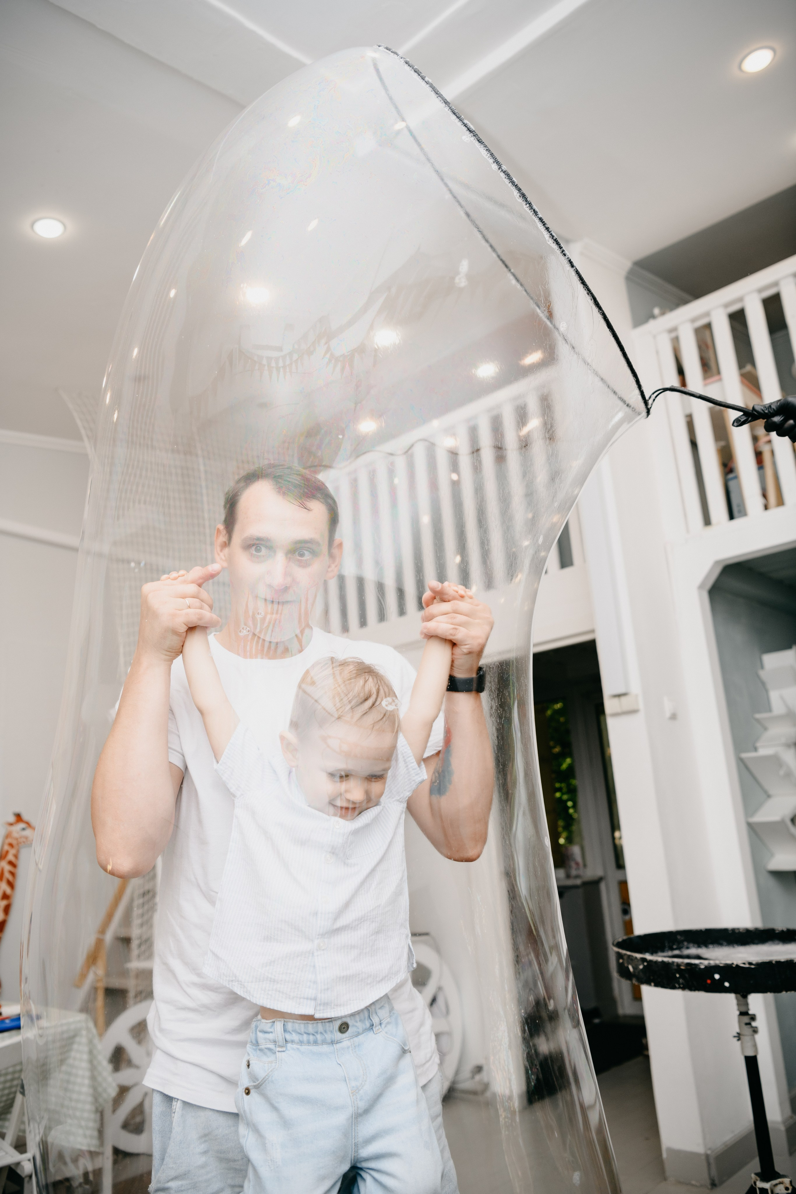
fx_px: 962
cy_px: 597
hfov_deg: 45.0
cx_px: 398
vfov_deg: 63.7
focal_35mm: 29
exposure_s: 1/160
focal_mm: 29
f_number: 3.5
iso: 160
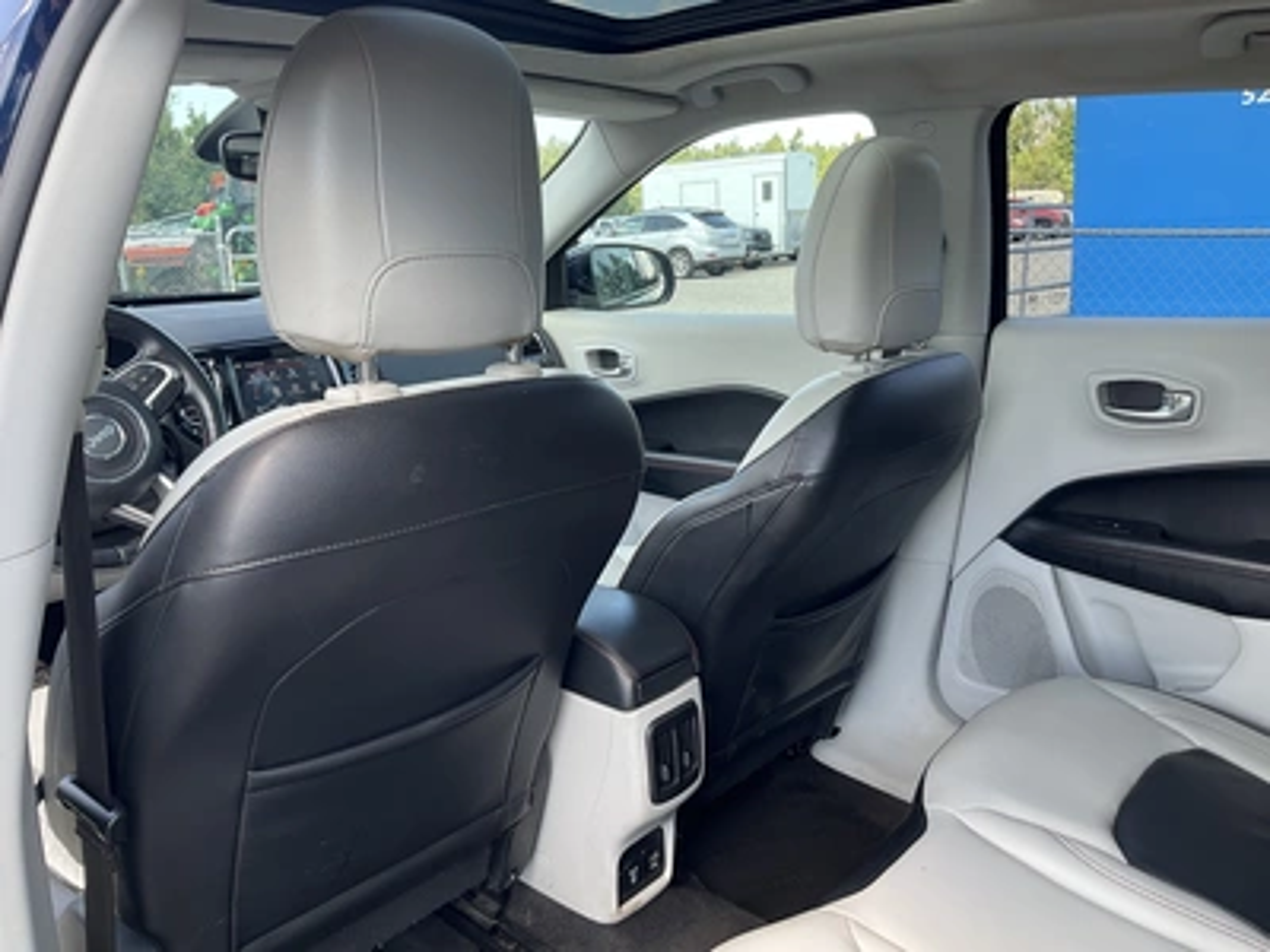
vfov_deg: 48.2
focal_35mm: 29
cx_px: 635
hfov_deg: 61.7
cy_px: 476
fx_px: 1064
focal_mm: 3
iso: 25
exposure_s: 1/122
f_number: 1.8
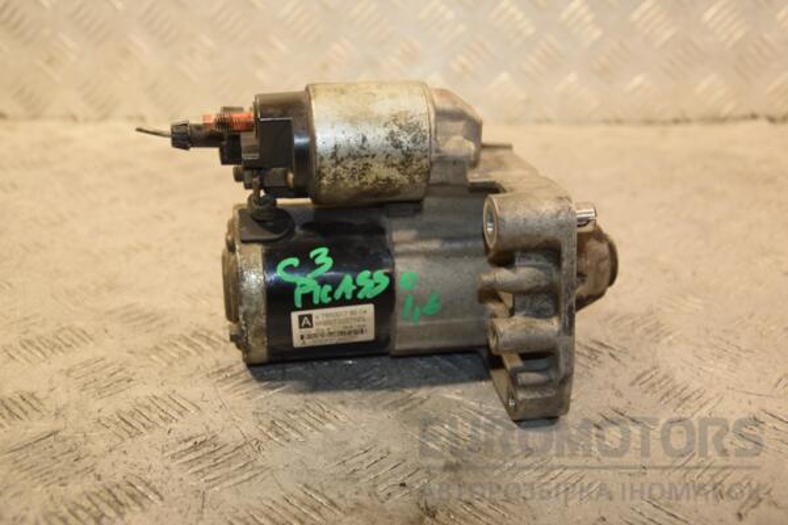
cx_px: 394
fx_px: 985
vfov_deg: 29.9
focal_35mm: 45
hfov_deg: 43.6
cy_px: 262
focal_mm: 30
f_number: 5
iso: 800
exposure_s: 1/200
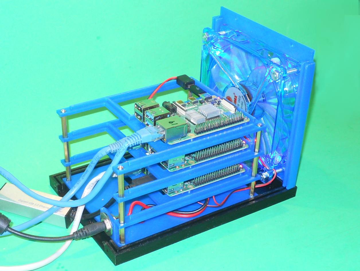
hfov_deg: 63.4
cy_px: 136
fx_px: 291
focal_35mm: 28
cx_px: 180
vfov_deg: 49.8
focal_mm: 5
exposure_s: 1/25
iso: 80
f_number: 2.7
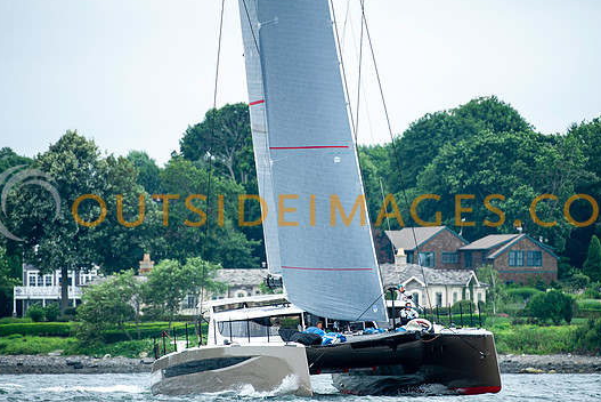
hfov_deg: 4.5
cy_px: 203
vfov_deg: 3.0
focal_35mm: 454
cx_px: 317
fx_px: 7583
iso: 500
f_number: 5
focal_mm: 400
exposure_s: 1/500
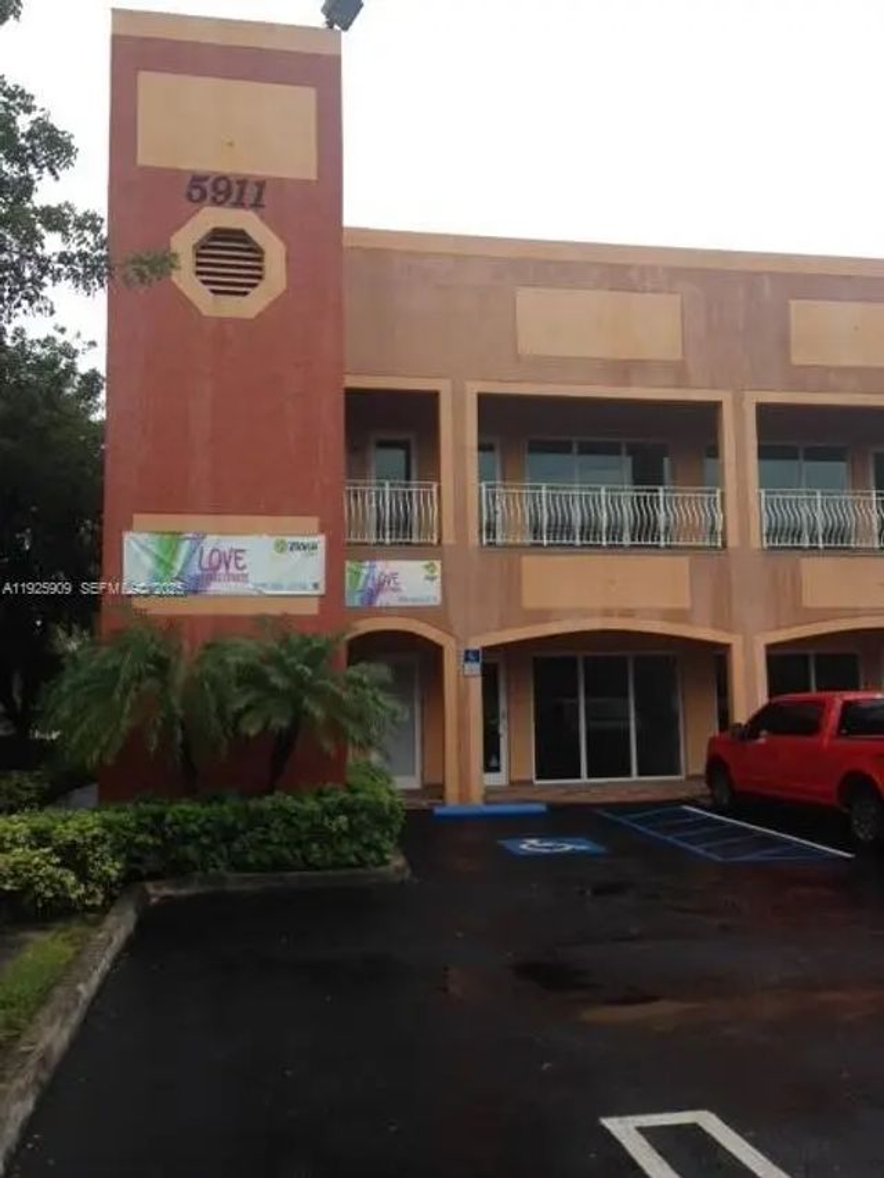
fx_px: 1123
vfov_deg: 55.3
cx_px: 442
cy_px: 589
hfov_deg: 43.0
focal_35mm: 33
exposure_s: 1/393
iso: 50
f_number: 2.4
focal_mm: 4.12
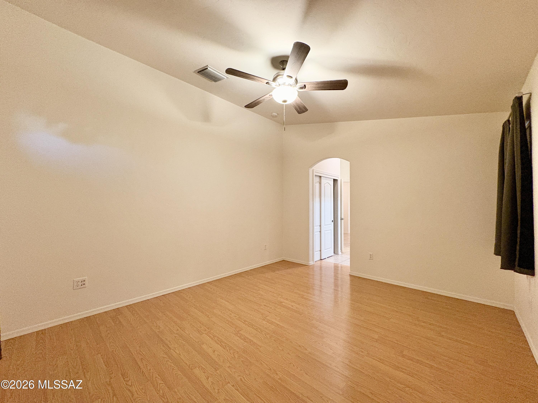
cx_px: 269
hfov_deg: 102.1
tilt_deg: +1.6
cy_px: 202
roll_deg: +0.3
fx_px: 218
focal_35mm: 14
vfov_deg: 85.7
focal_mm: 2.22
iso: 500
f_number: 2.2
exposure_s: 1/60
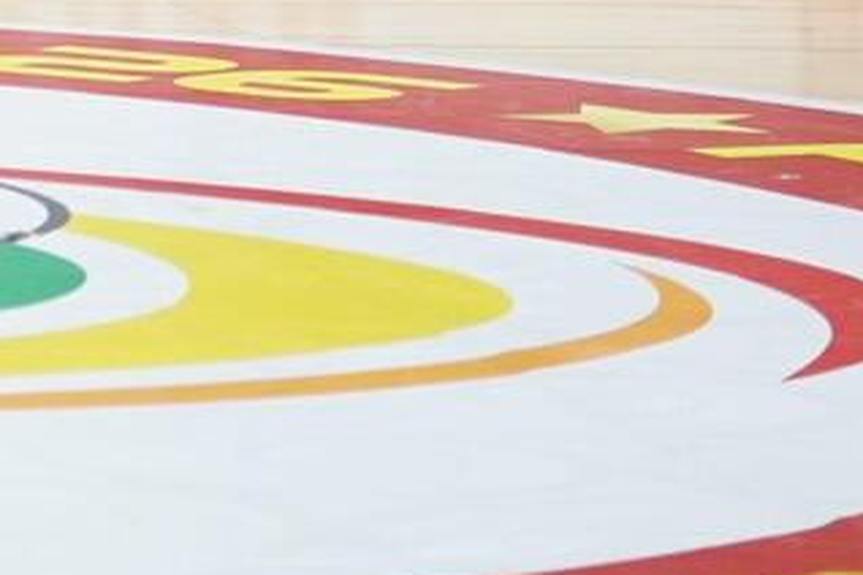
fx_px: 10139
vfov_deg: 3.2
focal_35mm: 423
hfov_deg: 4.7
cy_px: -1145
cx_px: -1650
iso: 1000
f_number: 2.8
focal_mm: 70
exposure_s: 1/160
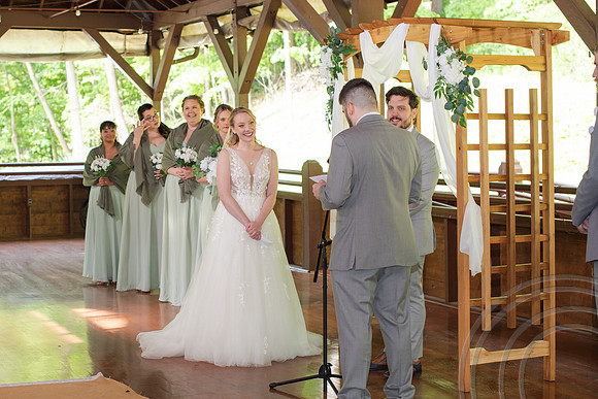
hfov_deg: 31.2
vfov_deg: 21.2
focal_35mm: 64
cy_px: 184
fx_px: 1063
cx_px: 215
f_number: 3.5
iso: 280
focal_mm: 50
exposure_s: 1/200
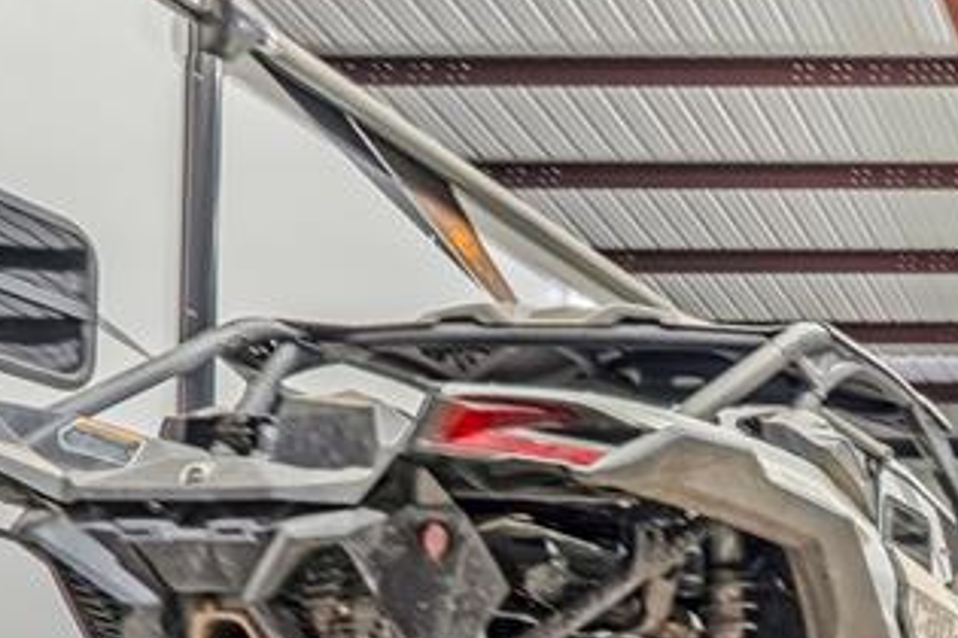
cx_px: 1390
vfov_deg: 23.3
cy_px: 747
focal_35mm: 54
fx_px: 1427
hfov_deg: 27.4
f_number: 9
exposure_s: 1/125
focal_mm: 11
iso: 250
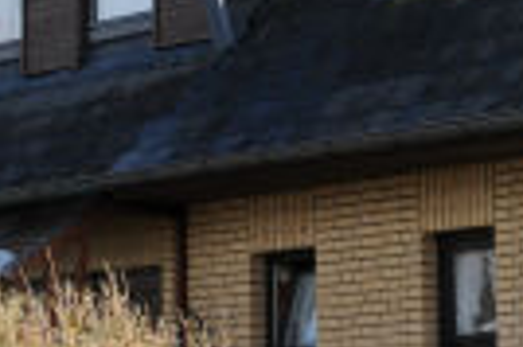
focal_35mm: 219
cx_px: 671
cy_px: 12
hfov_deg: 9.3
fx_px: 3178
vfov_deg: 6.2
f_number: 8
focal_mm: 26
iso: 250
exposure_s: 1/250
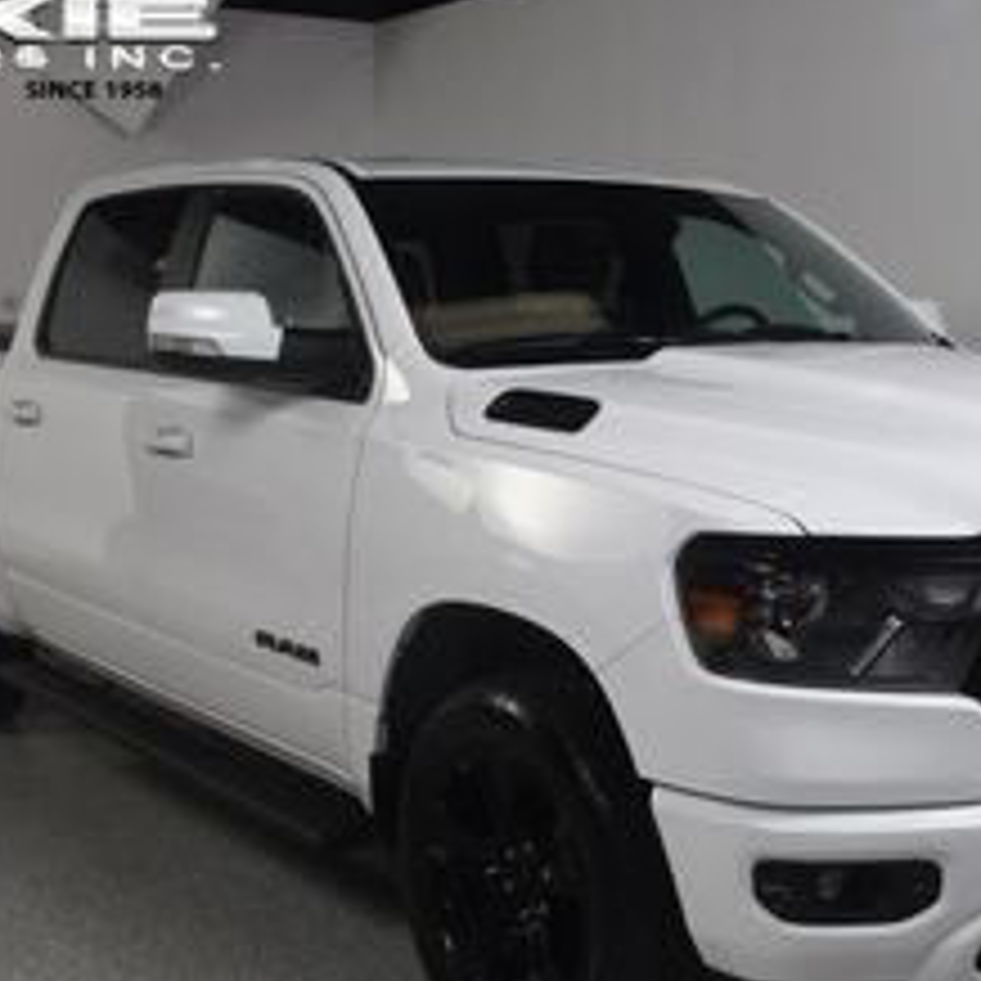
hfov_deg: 32.0
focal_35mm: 53
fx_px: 1699
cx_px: 626
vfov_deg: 32.1
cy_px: 572
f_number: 13
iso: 100
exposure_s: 1/160
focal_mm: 23
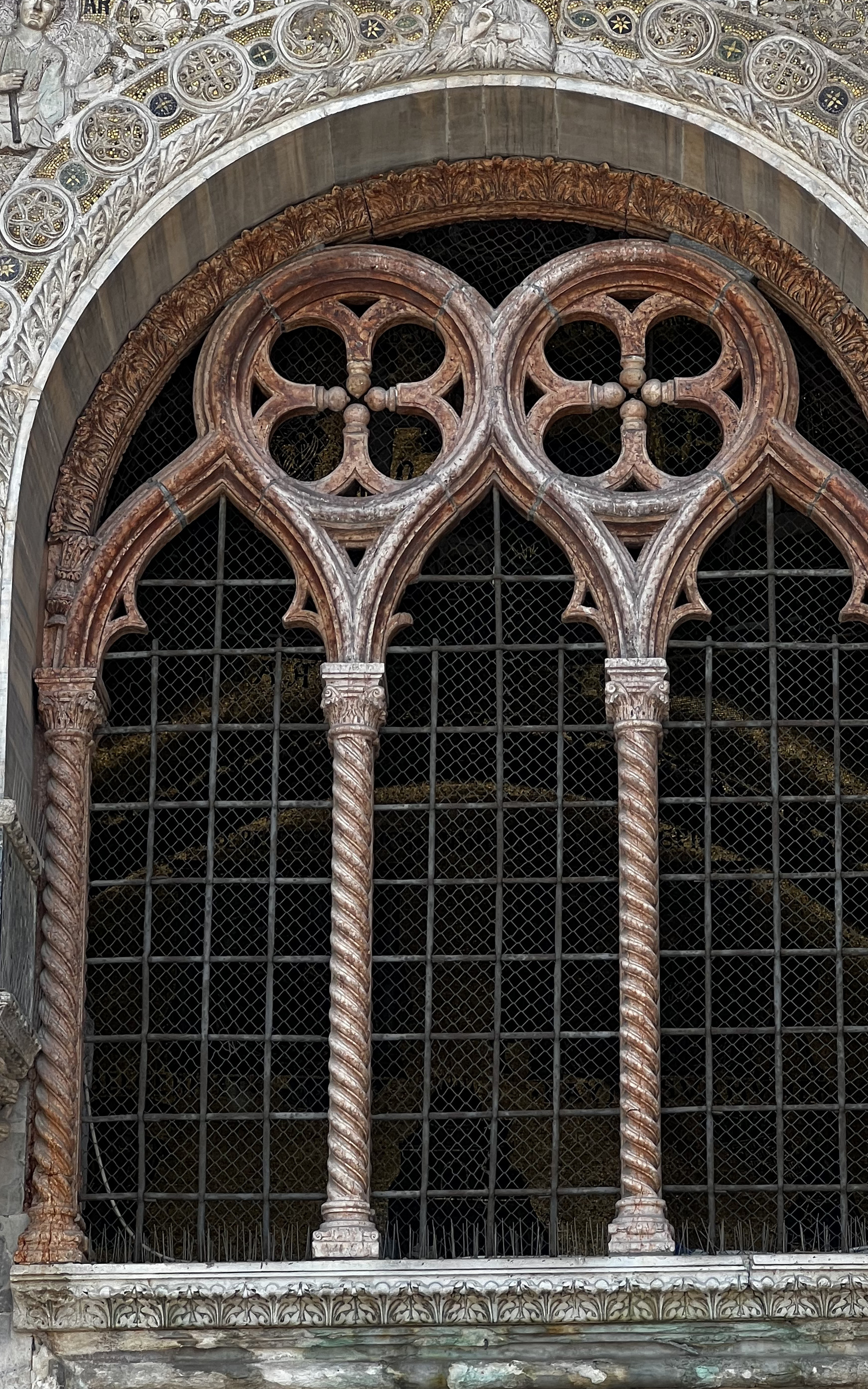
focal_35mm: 118
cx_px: 506
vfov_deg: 17.7
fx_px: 4467
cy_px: 750
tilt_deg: +17.0
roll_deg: +0.0
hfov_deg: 11.1
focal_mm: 9
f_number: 2.8
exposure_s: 1/138
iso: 32
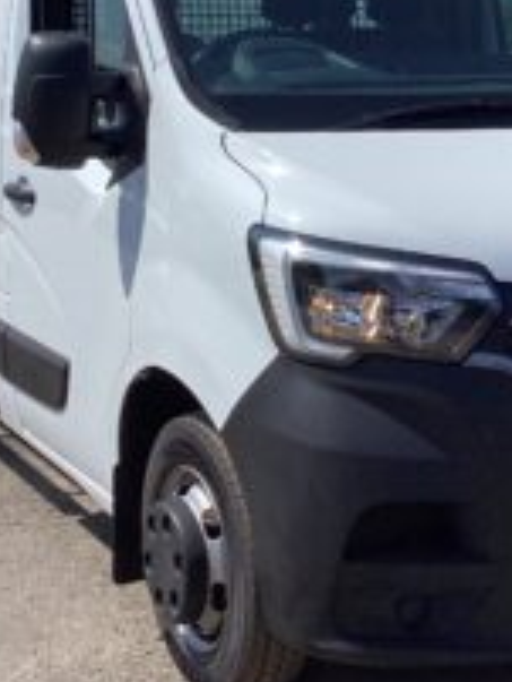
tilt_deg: -2.5
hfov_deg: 20.4
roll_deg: +0.4
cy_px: 158
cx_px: 305
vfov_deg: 26.6
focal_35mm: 72
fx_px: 1418
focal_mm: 3.3
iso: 25
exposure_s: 1/2092
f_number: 2.4
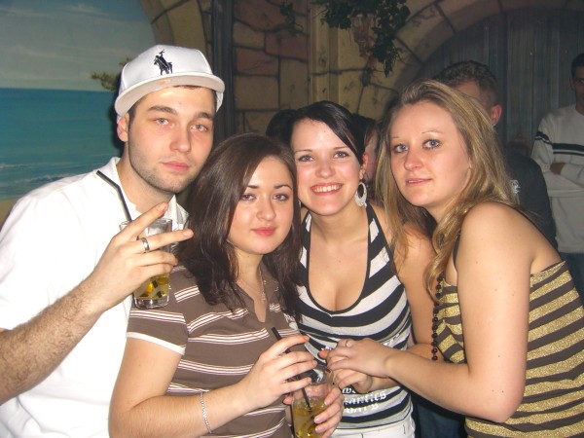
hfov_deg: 49.0
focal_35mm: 38
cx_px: 292
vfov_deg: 37.7
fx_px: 641
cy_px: 219
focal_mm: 7.9
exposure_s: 1/60
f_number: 2.8
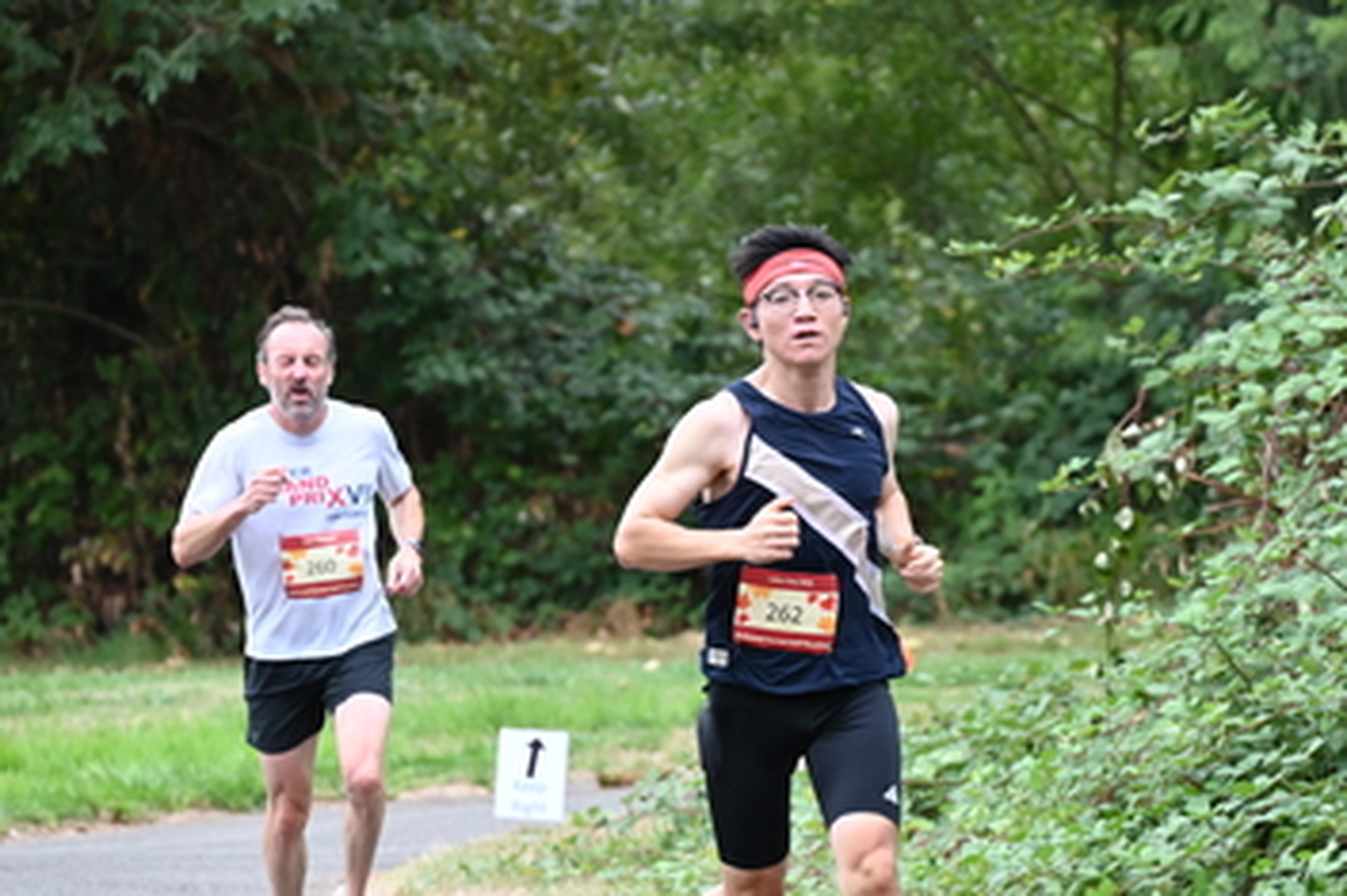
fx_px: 11668
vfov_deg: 4.4
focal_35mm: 312
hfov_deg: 6.6
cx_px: 778
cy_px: 551
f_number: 6.3
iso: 2000
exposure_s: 1/250
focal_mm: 200
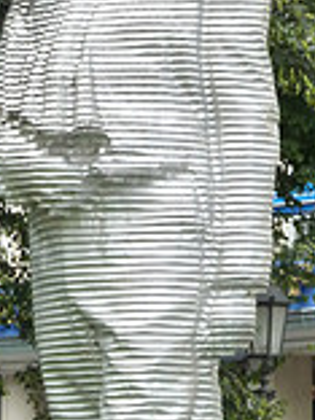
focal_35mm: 343
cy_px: 237
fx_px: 4162
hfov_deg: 4.3
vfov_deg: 5.8
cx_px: 155
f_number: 4.4
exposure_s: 1/125
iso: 250
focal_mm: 19.5
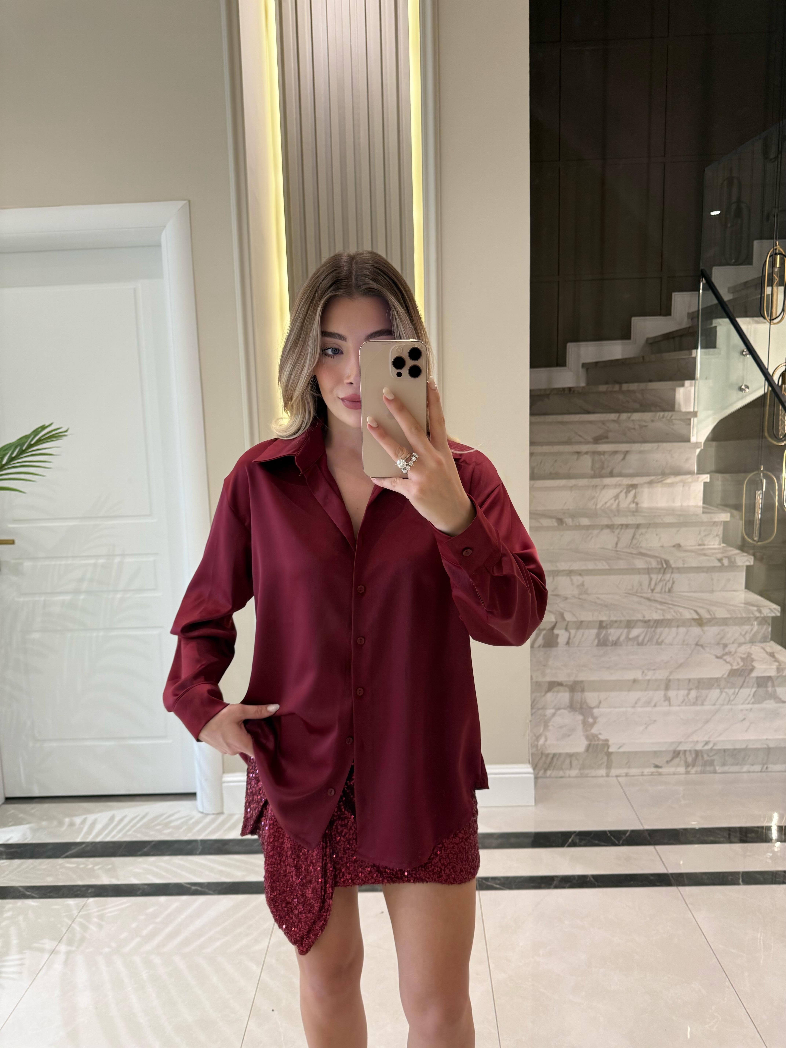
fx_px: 727
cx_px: 393
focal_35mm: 24
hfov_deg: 56.8
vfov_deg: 71.6
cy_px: 524
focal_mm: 6.76
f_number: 1.78
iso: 160
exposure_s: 1/50
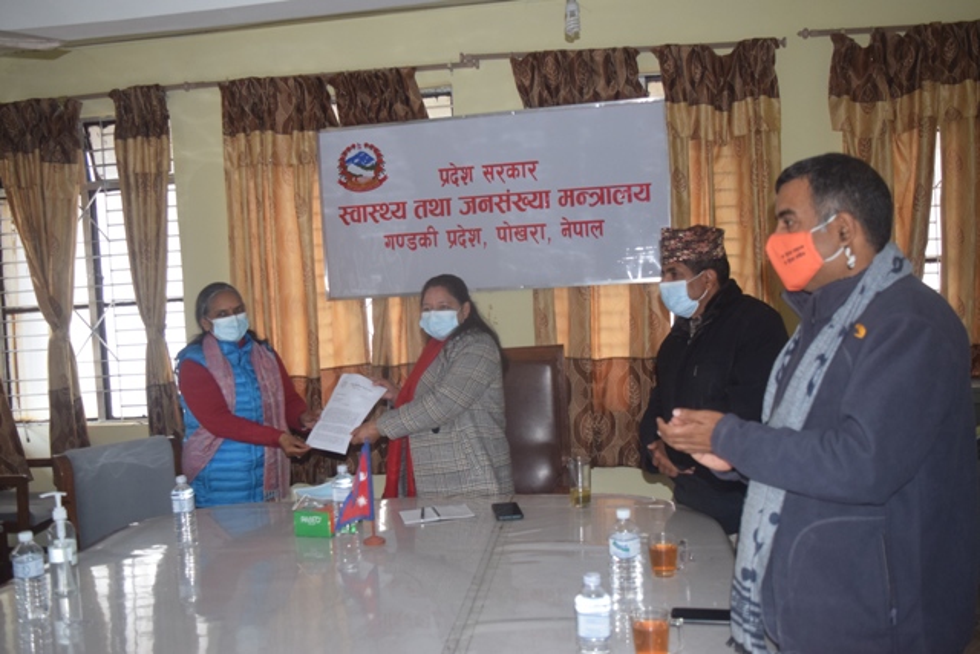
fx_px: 939
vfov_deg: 38.4
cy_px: 327
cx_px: 490
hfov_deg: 55.1
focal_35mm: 34
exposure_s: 1/60
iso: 800
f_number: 4
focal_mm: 23
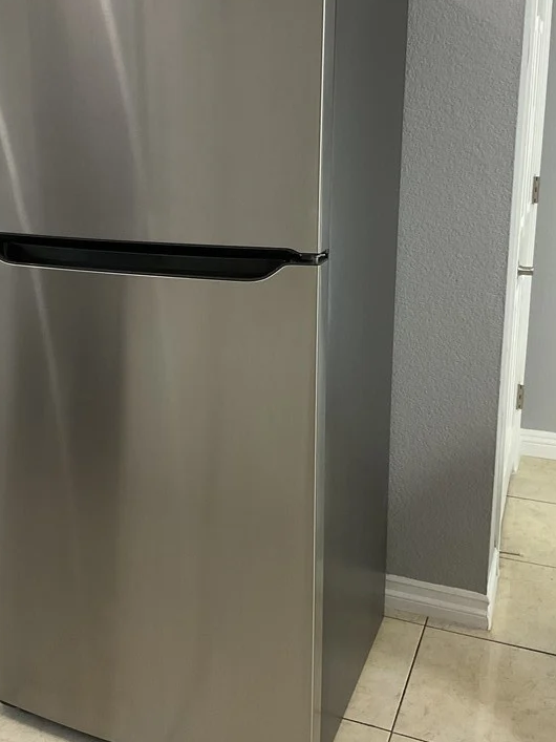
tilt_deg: -12.8
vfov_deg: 44.5
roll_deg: +1.4
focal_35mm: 42
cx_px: 176
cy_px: 289
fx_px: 900
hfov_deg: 34.0
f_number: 1.8
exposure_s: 1/60
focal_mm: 3
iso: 125
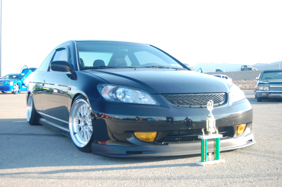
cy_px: 94
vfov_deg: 29.8
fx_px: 352
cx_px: 141
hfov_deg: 43.6
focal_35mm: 45
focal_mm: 30
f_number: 5
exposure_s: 1/100
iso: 400
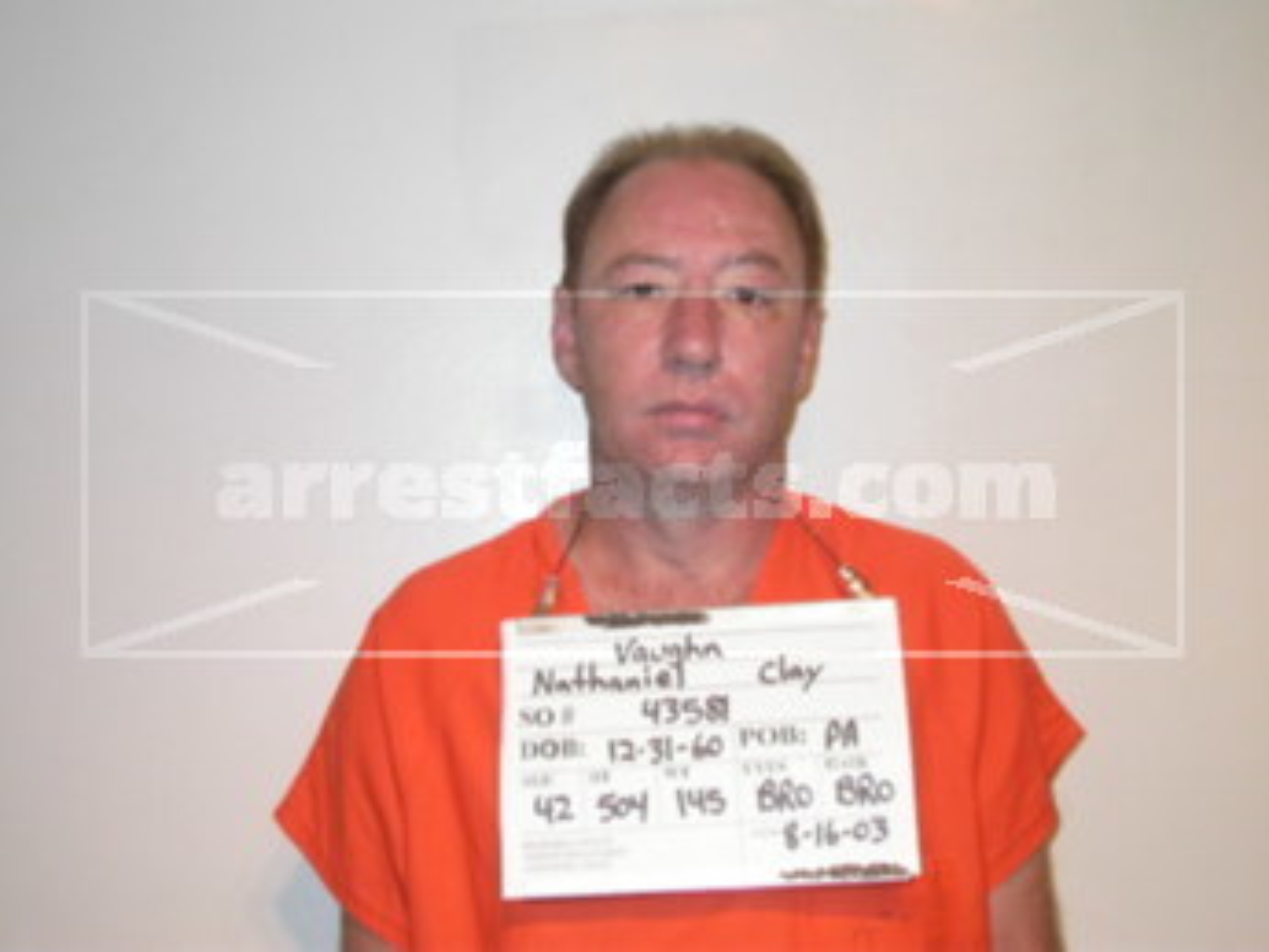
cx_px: 634
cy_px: 476
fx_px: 2017
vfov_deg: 26.6
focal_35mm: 55
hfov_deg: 34.9
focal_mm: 11.5
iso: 100
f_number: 3
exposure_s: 1/60.3
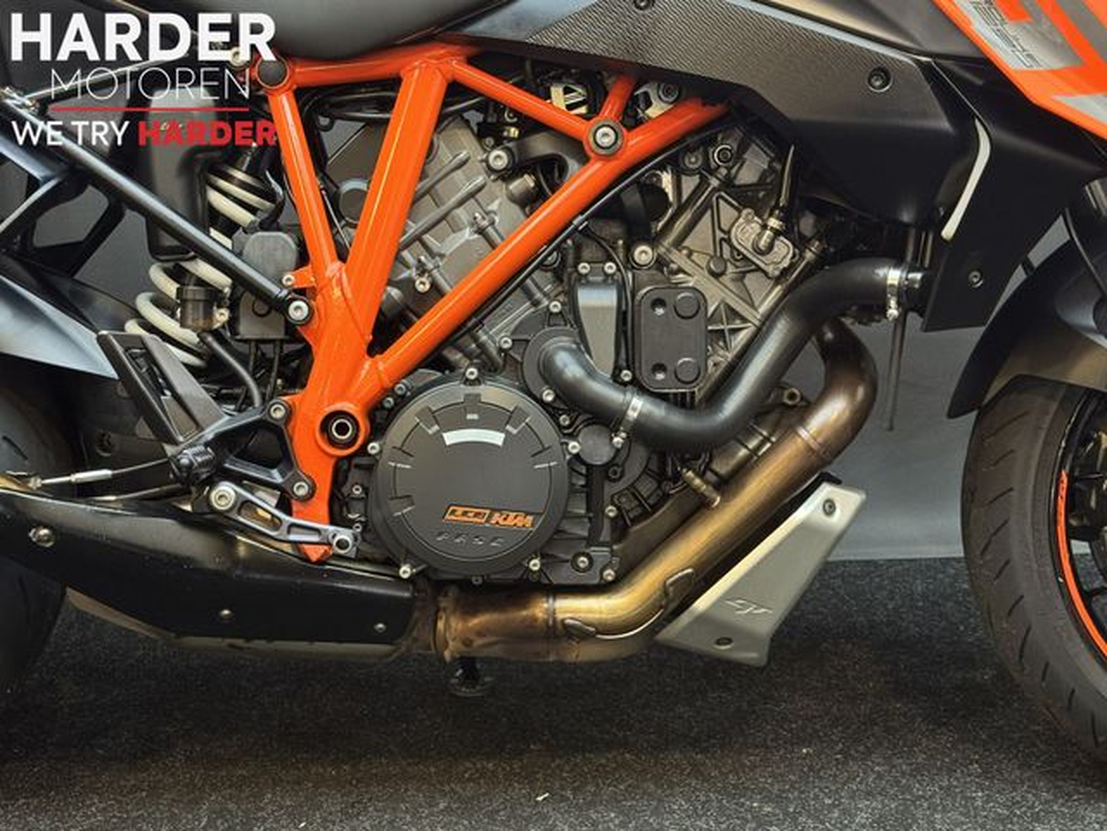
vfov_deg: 30.3
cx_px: 554
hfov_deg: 39.7
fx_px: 1535
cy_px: 416
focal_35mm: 48
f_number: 1.78
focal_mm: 6.76
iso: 250
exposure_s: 1/50
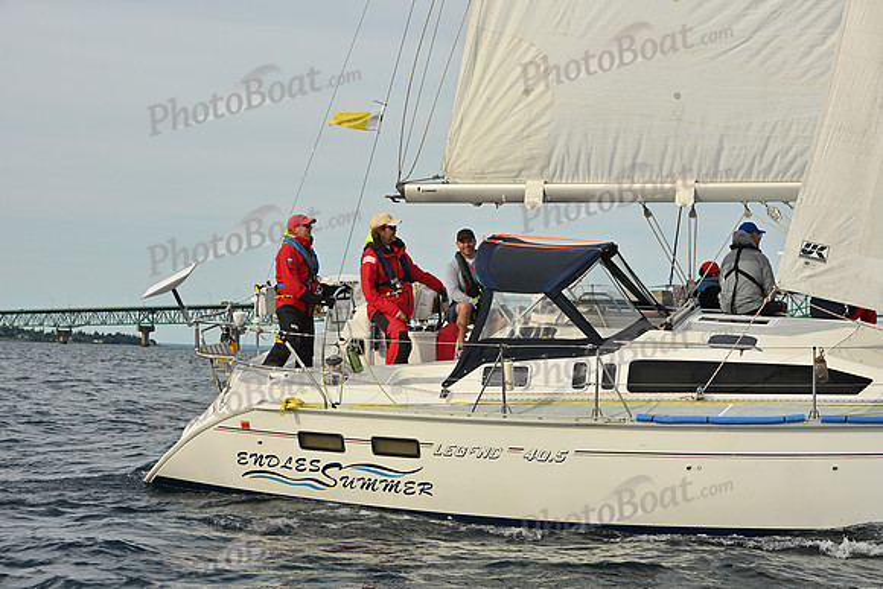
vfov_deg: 14.4
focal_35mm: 95
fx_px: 2331
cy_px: 294
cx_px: 442
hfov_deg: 21.5
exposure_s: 1/1000
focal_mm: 95
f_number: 9
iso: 320
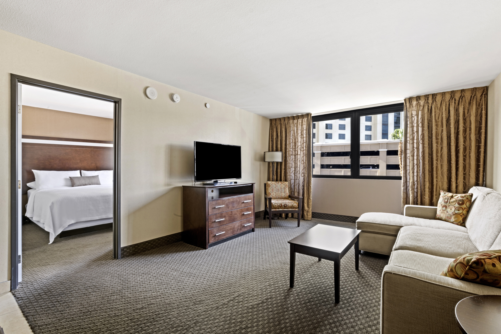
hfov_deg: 96.7
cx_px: 250
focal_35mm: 16
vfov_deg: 73.7
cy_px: 167
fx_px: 223
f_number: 22
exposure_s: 30
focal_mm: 16
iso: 320
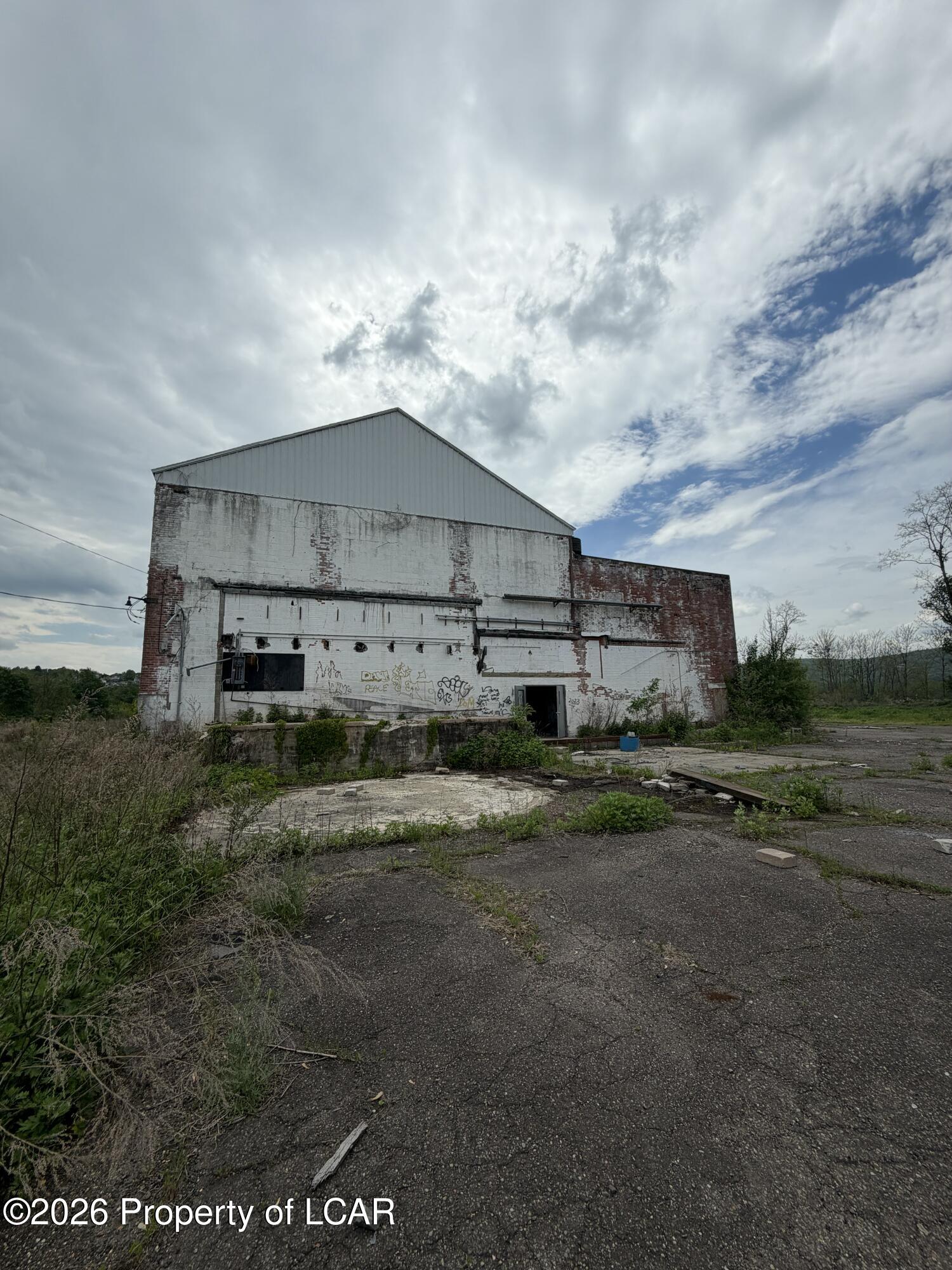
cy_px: 635
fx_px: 513
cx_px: 476
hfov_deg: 85.7
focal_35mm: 14
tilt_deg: +9.5
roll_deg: +1.5
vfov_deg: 102.1
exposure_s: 1/1464
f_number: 2.2
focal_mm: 2.22
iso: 20
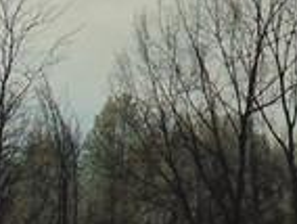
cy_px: -203
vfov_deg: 4.9
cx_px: 496
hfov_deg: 6.4
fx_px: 2595
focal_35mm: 302
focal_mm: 7.6
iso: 80
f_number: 8.7
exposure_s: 1/500
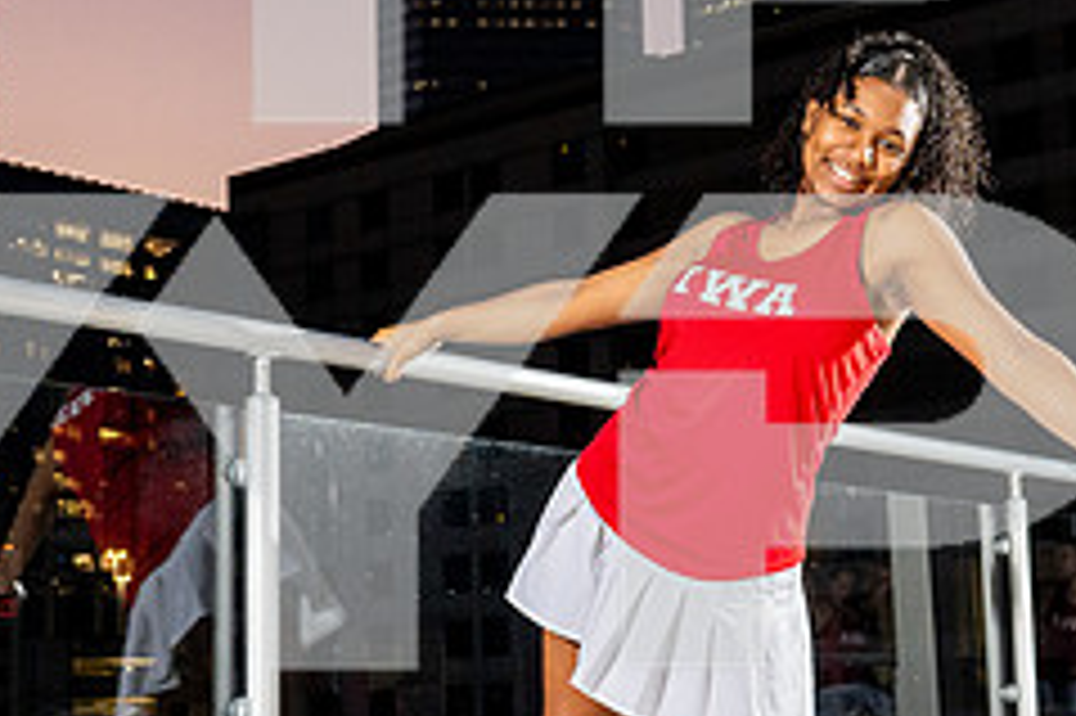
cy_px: 461
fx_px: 2150
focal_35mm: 72
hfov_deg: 28.0
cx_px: 636
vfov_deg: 18.9
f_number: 4
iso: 1600
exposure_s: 1/250
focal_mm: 24
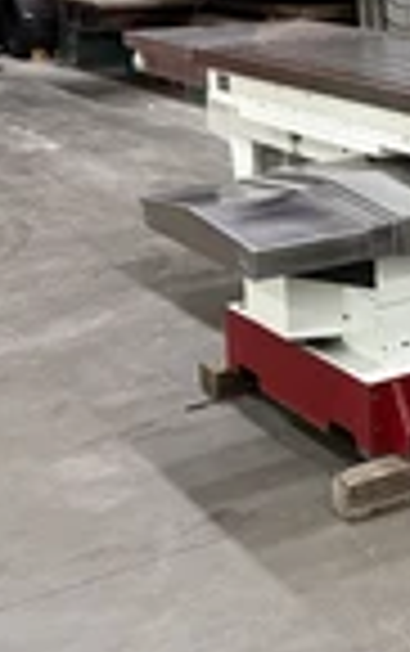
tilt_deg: -8.5
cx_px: 676
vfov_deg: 26.5
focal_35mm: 76
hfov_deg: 15.4
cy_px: 103
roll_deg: +0.0
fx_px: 1355
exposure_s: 1/60
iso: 250
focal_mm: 5.96
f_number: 1.6
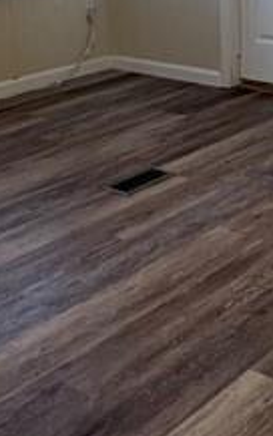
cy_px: -48
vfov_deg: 28.5
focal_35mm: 65
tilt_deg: -5.6
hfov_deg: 20.0
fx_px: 772
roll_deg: +1.1
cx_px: 151
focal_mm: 1.57
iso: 160
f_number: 1.8
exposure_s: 1/120
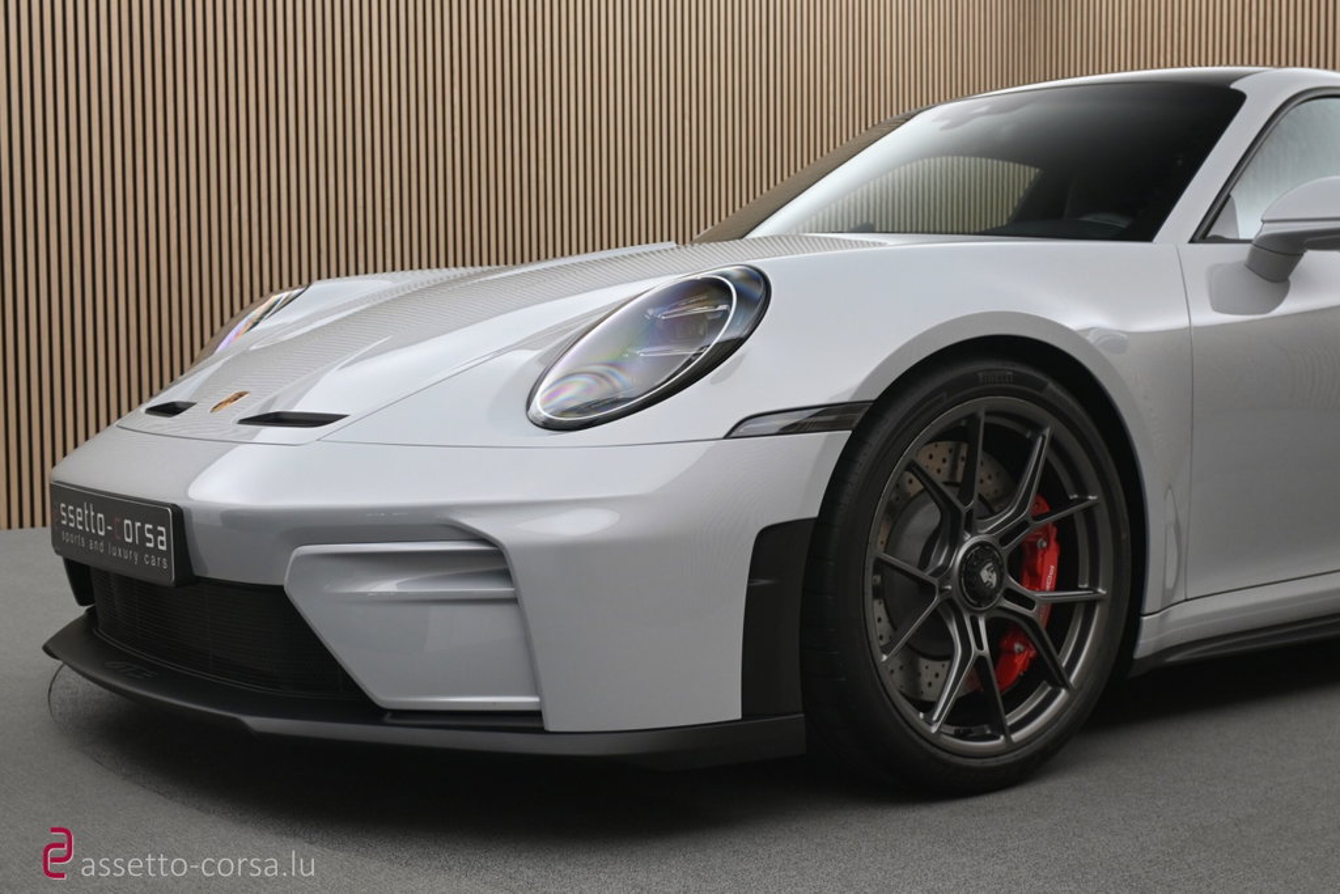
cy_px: 447
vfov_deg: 28.5
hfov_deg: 41.7
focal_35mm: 47
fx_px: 1759
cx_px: 670
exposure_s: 1/50
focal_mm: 31.5
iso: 500
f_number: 5
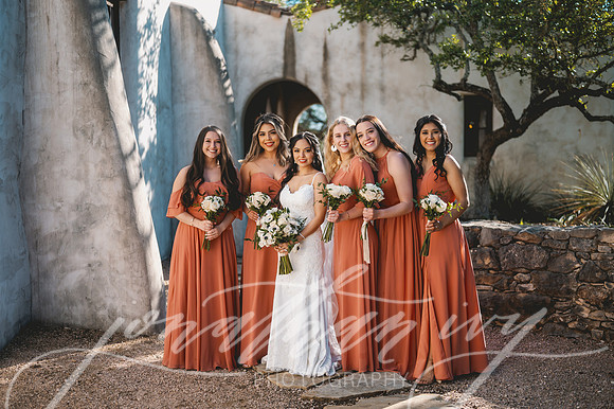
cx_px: 307
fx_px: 852
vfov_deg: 27.0
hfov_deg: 39.6
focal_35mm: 50
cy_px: 204
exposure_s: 1/2500
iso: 80
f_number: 1.8
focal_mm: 50
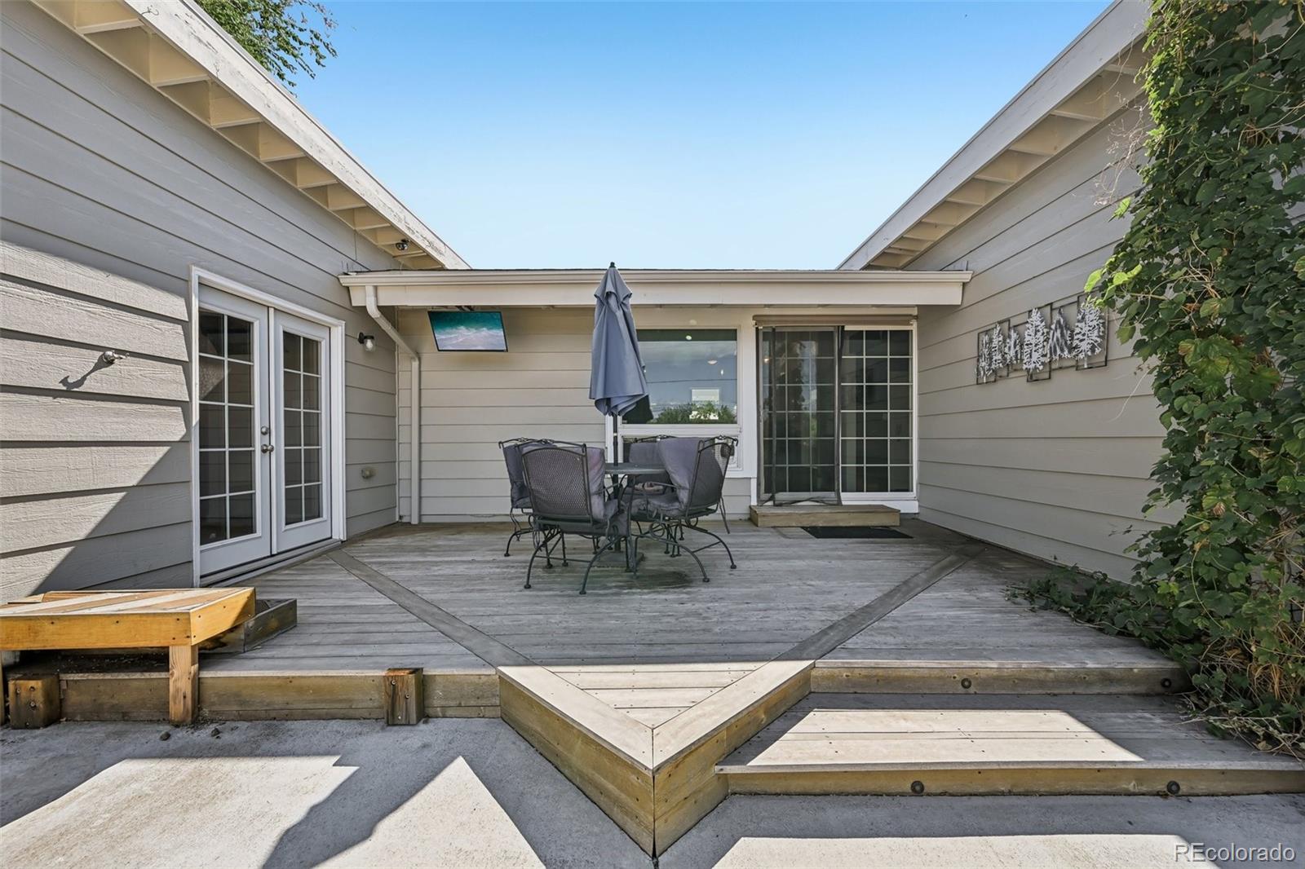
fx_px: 507
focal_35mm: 14
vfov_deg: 81.2
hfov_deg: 104.3
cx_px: 652
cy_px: 434
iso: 64
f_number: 10
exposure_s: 1/40
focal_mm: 14
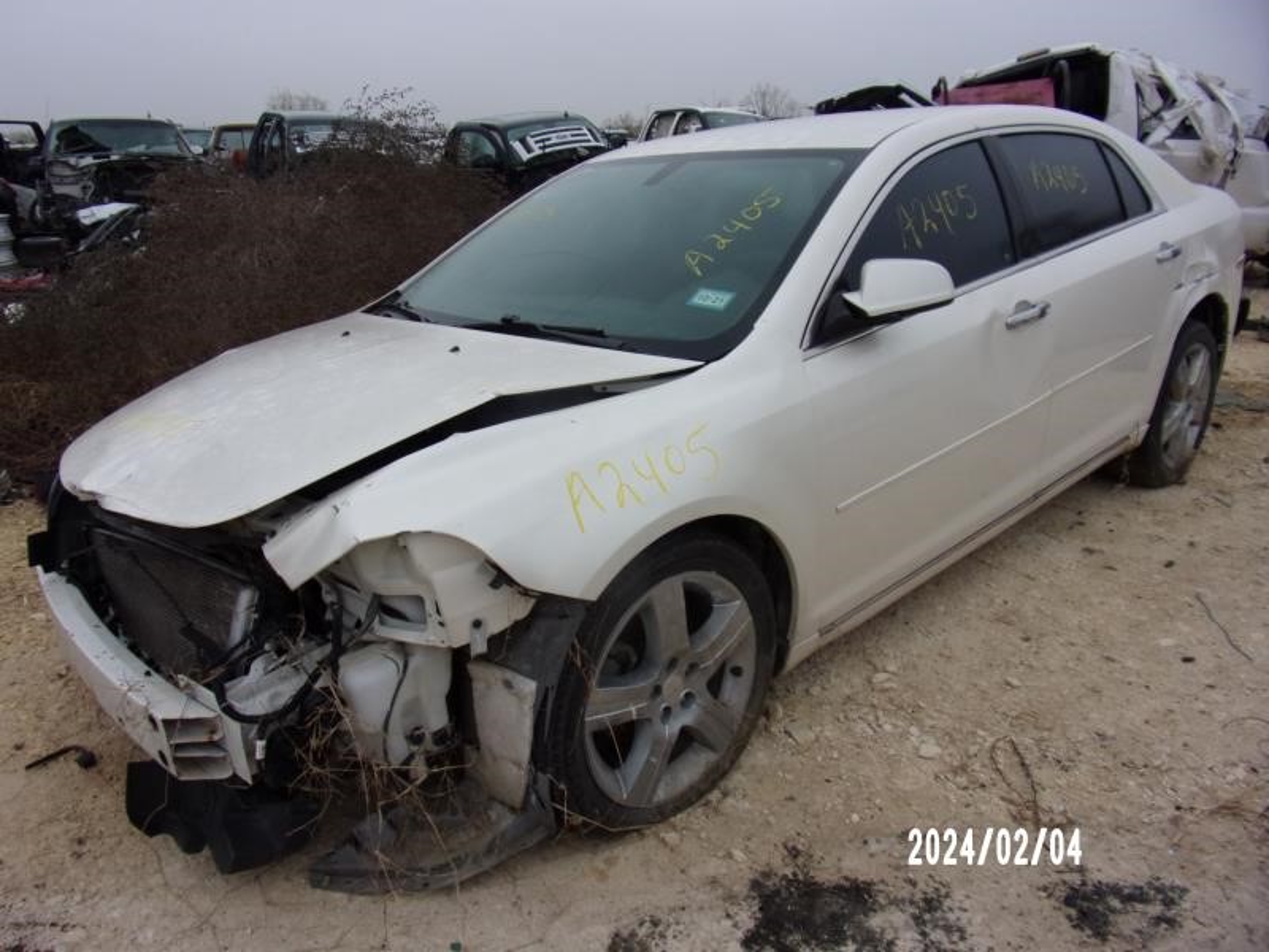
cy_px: 476
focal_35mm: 24
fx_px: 880
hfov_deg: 71.6
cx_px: 634
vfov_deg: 56.8
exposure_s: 1/110
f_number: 3.3
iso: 80
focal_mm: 4.3
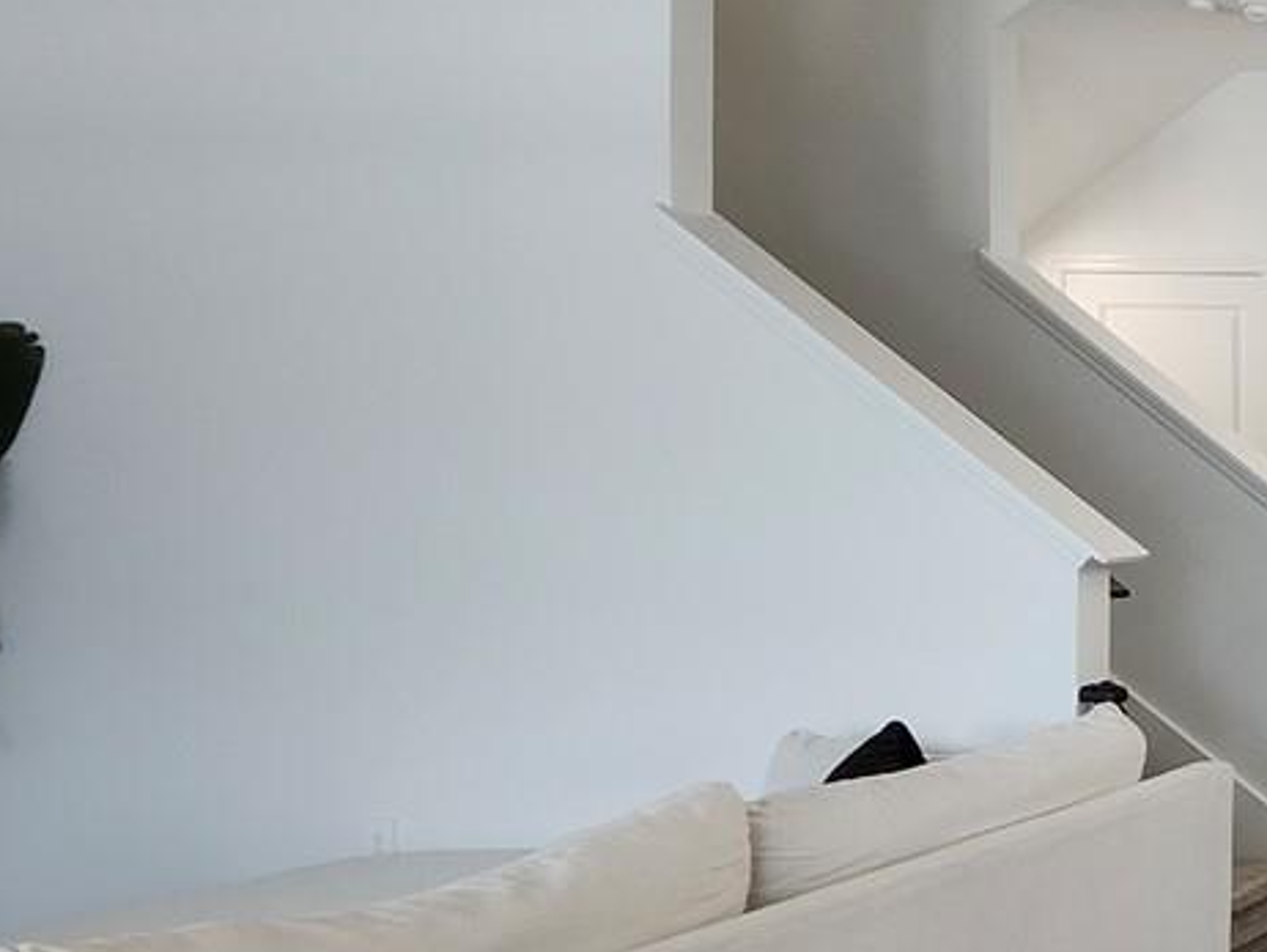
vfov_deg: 32.2
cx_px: 2125
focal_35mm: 45
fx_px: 1648
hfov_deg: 24.7
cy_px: 538
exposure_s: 1/60
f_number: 2.2
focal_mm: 1.74
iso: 80
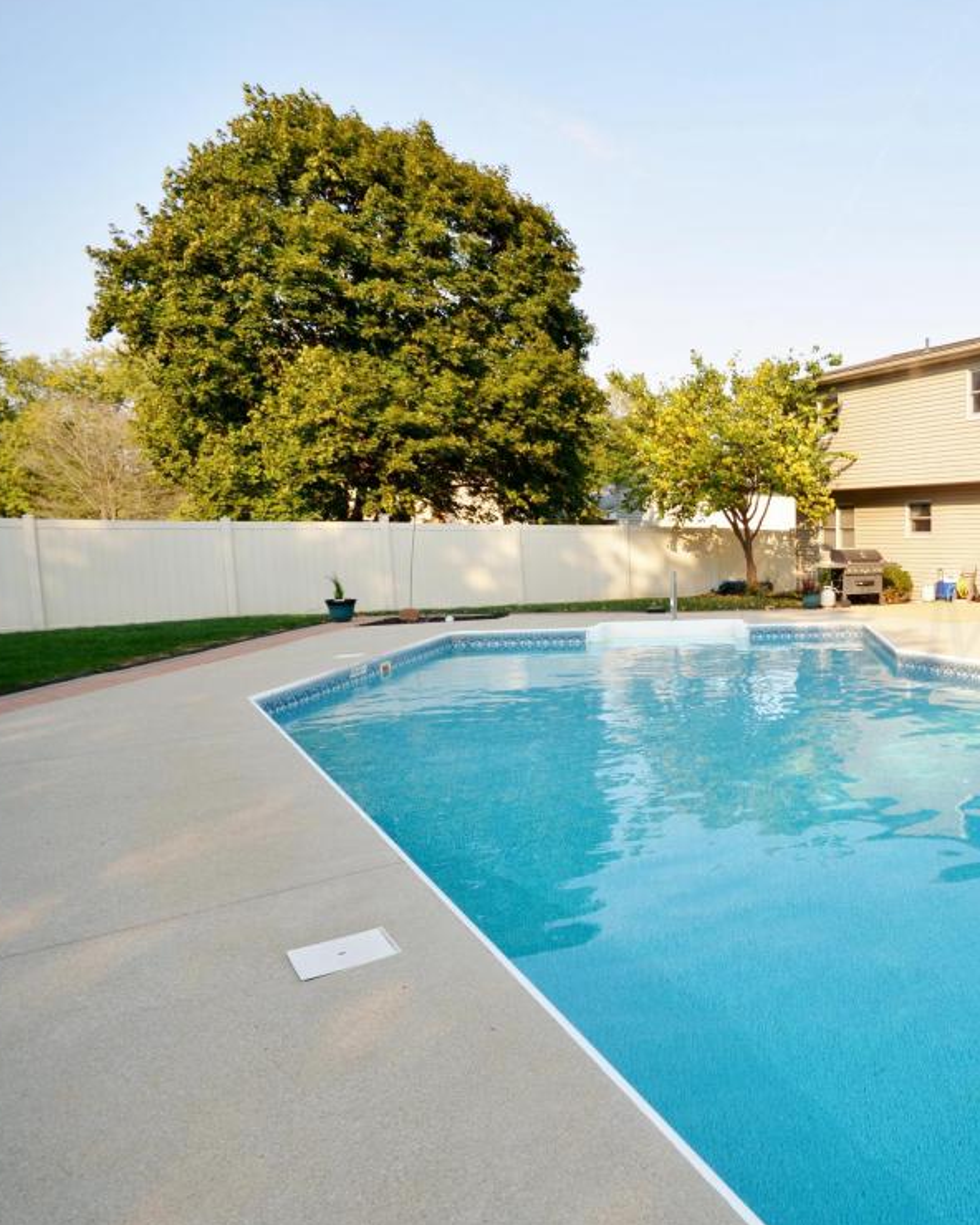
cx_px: 934
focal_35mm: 22
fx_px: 798
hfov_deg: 52.8
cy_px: 624
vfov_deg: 75.0
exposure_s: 1/250
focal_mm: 10
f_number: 8
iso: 200
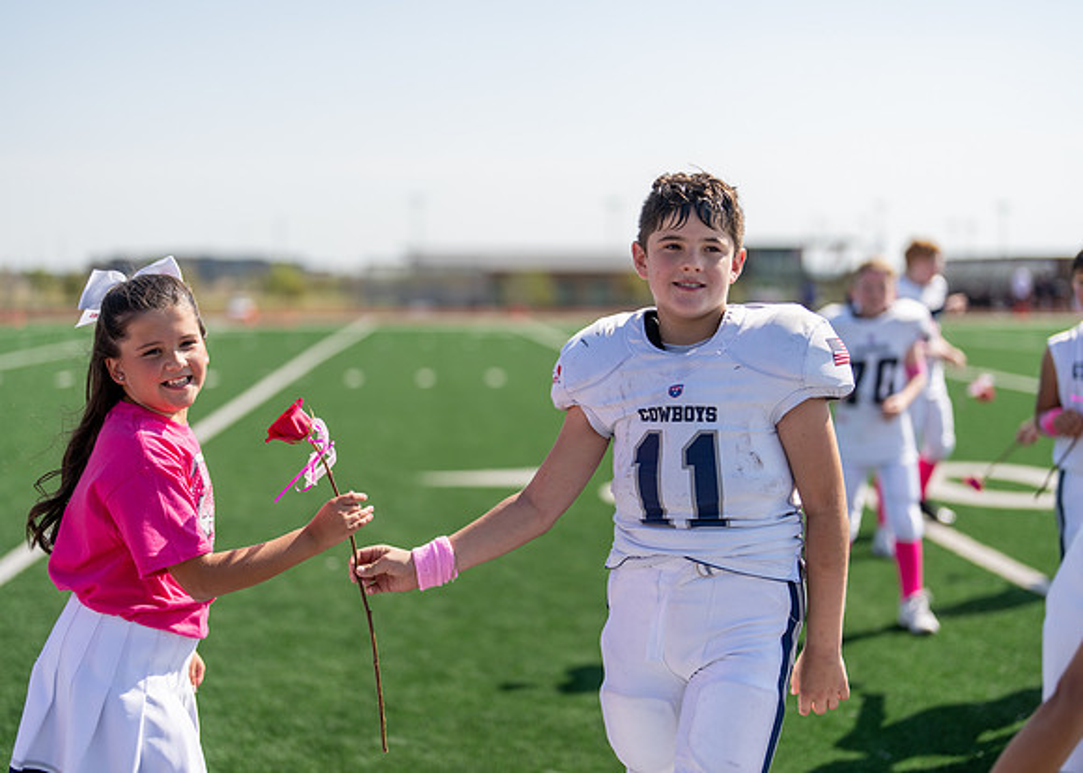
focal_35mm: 52
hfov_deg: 37.2
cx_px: 542
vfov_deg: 27.0
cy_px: 386
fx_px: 1611
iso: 100
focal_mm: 50
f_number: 1.2
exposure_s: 1/10000
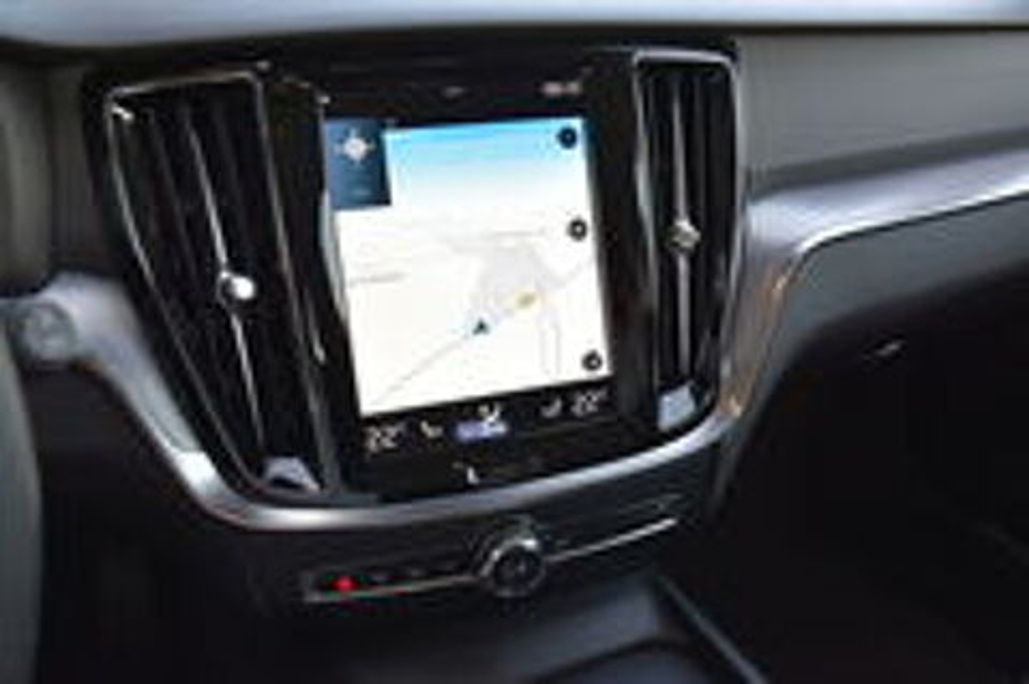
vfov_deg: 43.5
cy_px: 342
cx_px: 514
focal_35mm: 30
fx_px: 857
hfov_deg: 62.0
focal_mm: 20
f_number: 4.5
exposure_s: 1/80
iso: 400
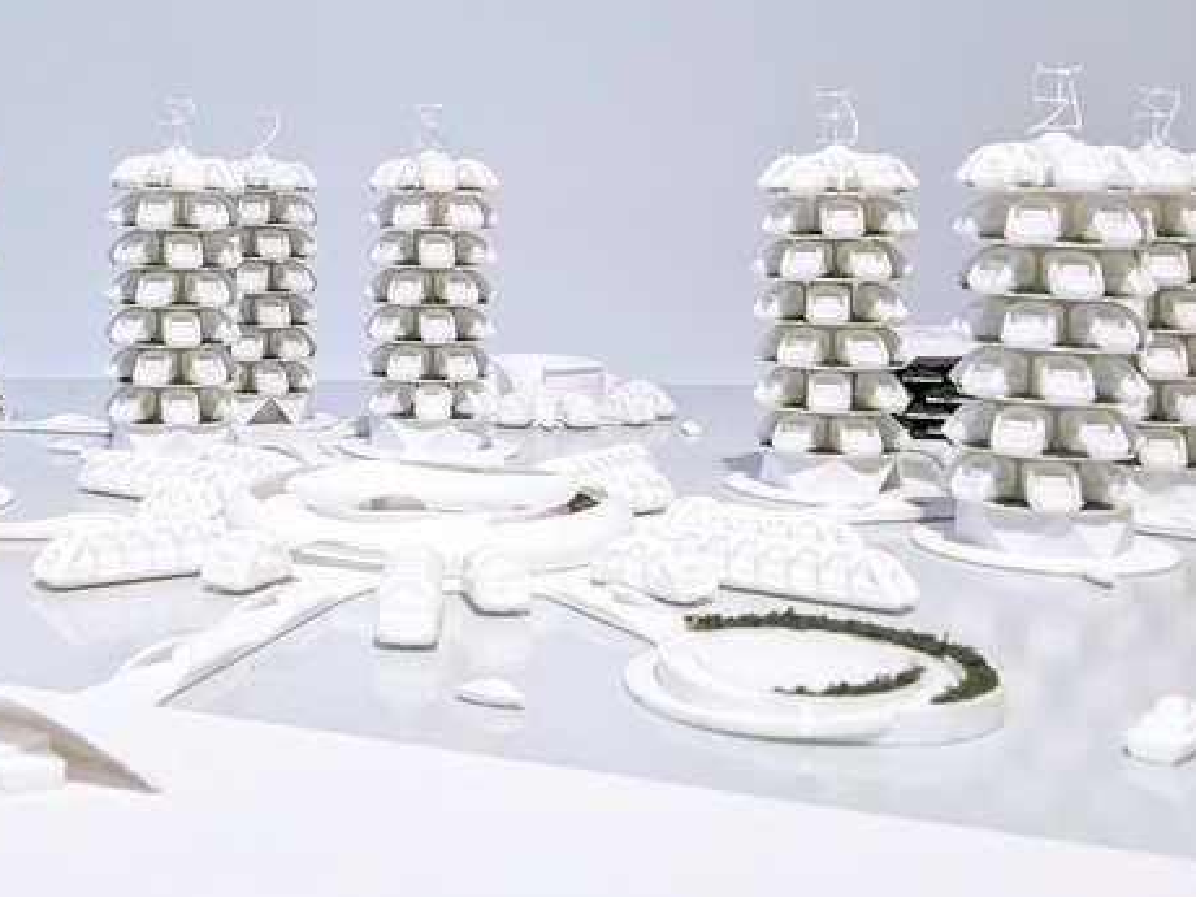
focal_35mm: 47
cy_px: 218
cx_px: 296
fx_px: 1624
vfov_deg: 30.3
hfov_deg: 39.3
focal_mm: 4.44
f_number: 1.8
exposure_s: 1/99.9
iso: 126
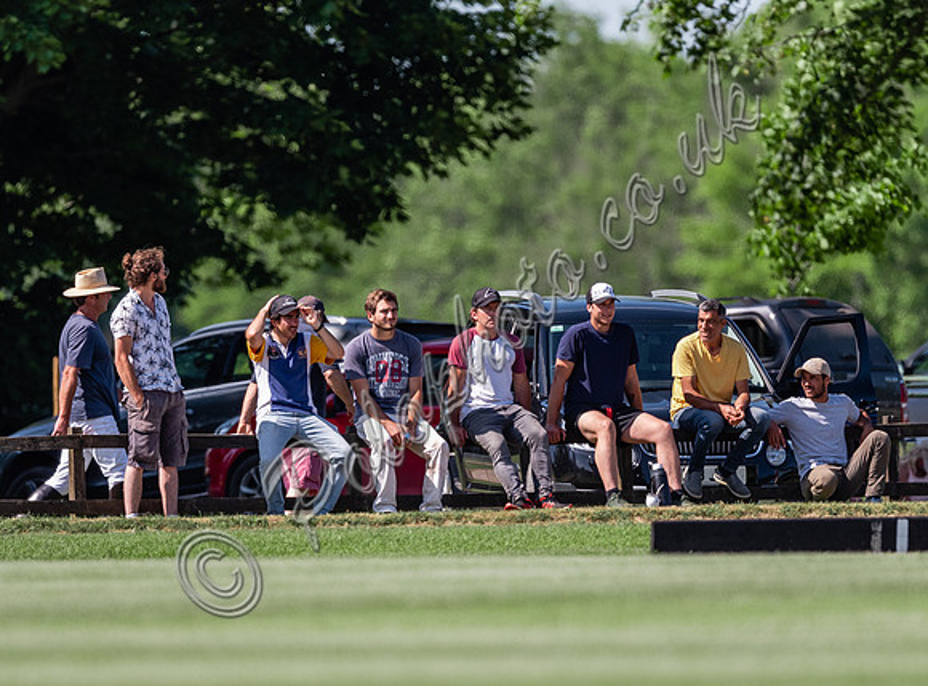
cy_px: 490
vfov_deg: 1.7
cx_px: 386
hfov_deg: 2.3
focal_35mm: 850
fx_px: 22686
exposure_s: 1/3200
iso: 400
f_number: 4
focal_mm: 500
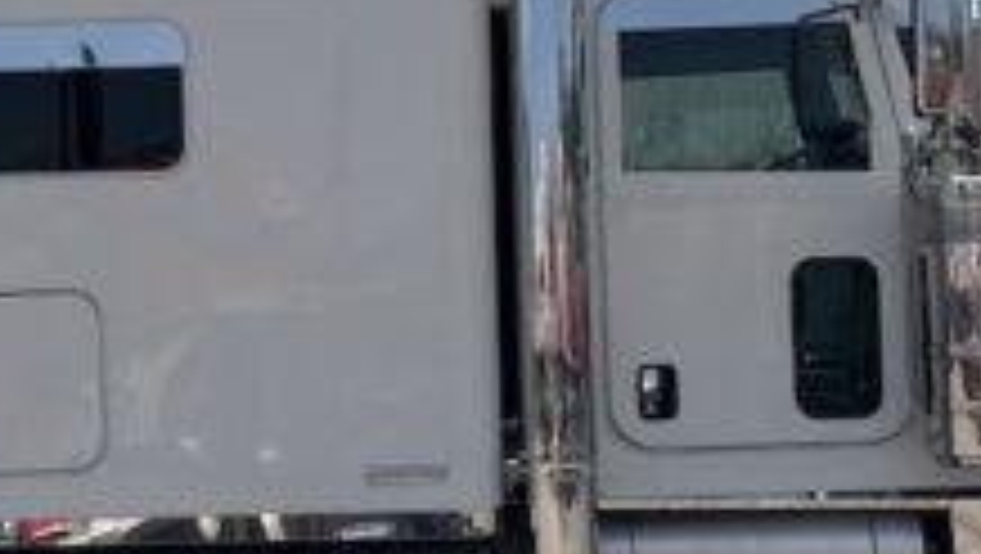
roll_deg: +4.0
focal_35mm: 92
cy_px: 270
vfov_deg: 13.2
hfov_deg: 23.0
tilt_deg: +0.5
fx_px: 2395
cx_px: 288
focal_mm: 6.93
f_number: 1.48
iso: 64
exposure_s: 1/9901
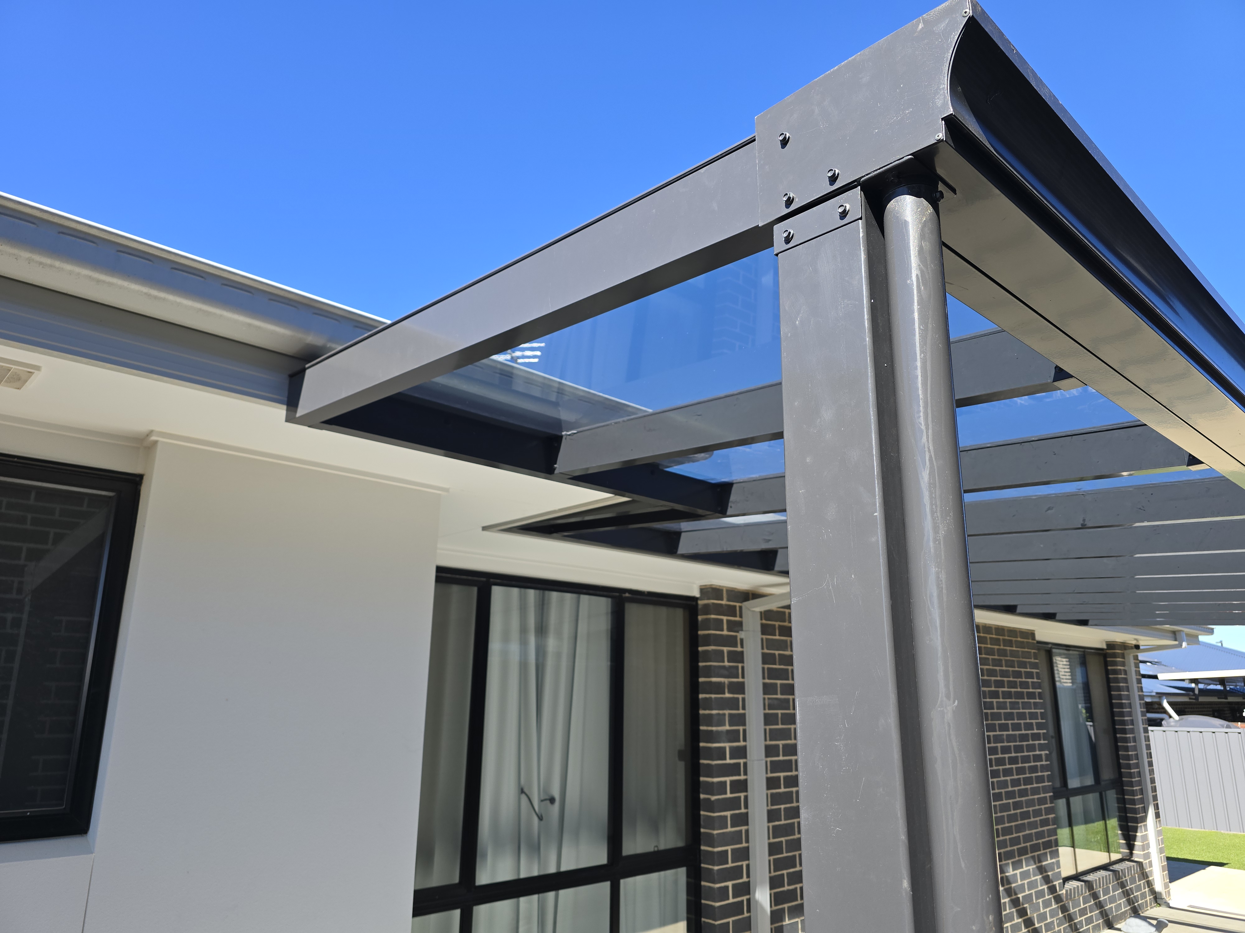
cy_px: 466
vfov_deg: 58.9
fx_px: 827
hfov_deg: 73.9
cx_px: 622
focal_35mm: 23
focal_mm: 6.3
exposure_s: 1/306
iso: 12
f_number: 1.7
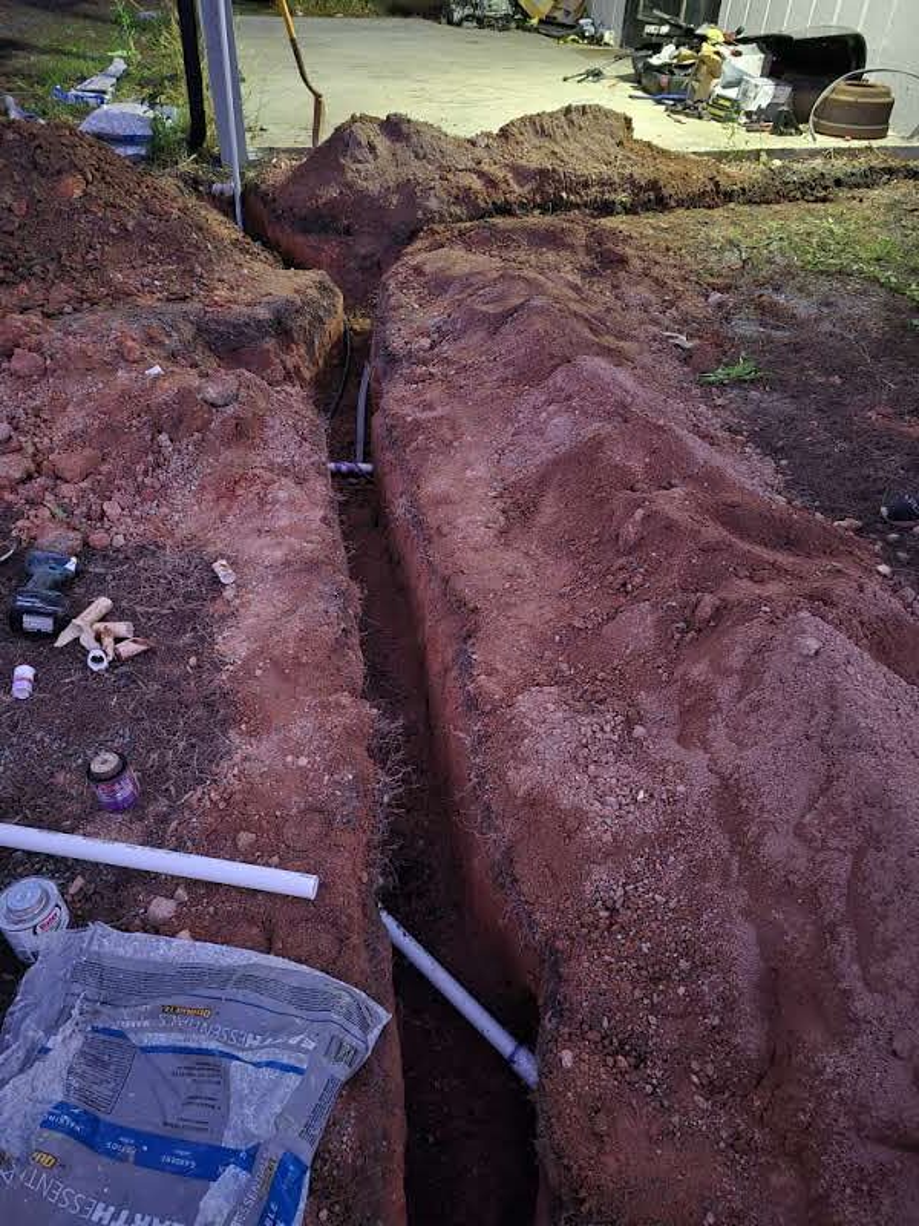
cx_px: 460
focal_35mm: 23
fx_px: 814
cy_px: 613
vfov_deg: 73.9
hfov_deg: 58.9
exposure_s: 1/17
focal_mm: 6.3
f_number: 1.7
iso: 2500
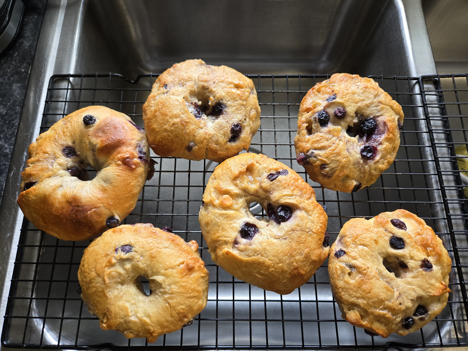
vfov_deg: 58.9
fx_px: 311
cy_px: 176
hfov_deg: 73.9
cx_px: 234
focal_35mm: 23
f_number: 1.8
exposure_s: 1/120
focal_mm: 5.4
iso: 160
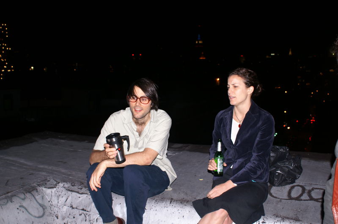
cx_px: 169
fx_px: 366
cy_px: 112
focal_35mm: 39
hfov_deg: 49.6
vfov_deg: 34.1
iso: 200
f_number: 4.5
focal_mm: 26
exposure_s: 1/60
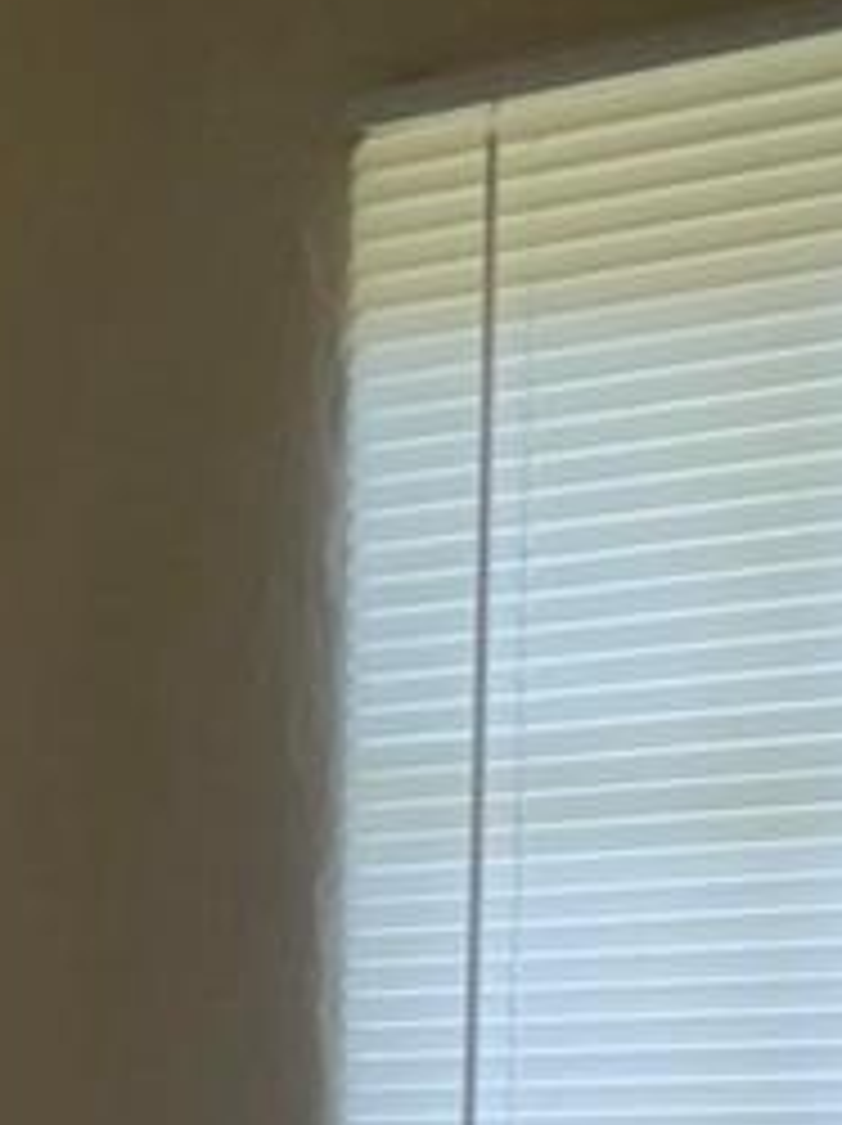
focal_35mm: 125
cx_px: -185
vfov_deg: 13.1
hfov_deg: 11.6
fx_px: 4061
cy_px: 2412
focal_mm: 4.25
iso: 100
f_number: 1.8
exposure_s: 1/69
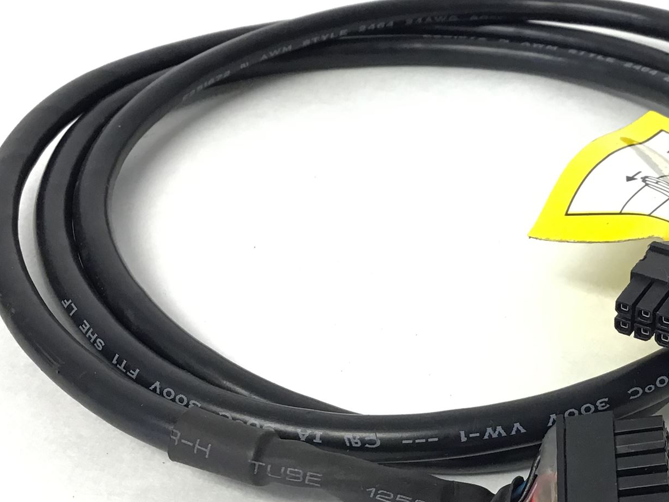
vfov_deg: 25.2
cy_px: 241
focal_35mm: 58
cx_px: 431
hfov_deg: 33.0
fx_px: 1121
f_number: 2.4
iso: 40
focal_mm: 3.3
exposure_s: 1/33
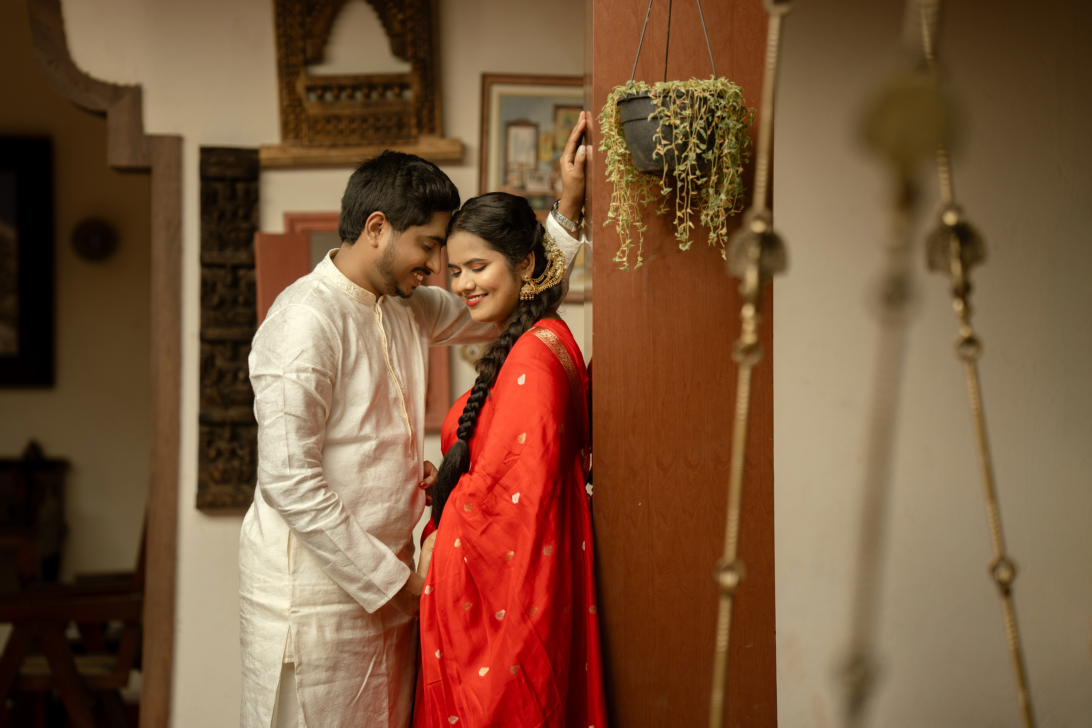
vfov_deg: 16.1
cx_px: 546
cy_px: 364
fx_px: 2578
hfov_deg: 23.9
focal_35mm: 85
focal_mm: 85
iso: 100
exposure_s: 1/1250
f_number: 1.8
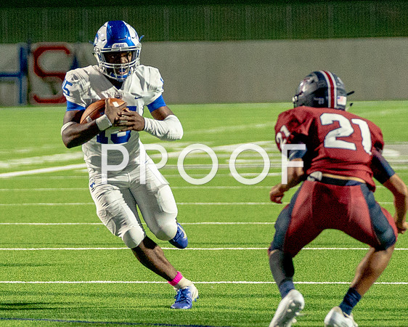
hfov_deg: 5.2
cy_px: 140
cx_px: 80
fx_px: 4466
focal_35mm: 370
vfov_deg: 4.2
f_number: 2.8
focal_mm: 144
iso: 6400
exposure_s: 1/2000
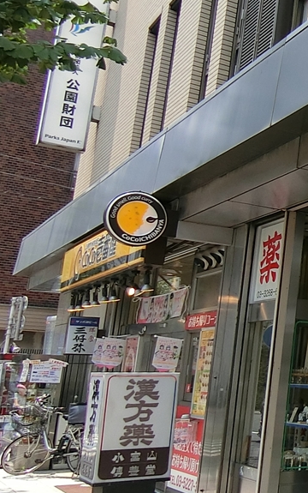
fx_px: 751
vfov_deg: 36.3
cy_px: 231
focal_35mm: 56
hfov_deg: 17.0
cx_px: 617
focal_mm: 4.06
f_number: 2.7
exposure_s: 1/800
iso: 80
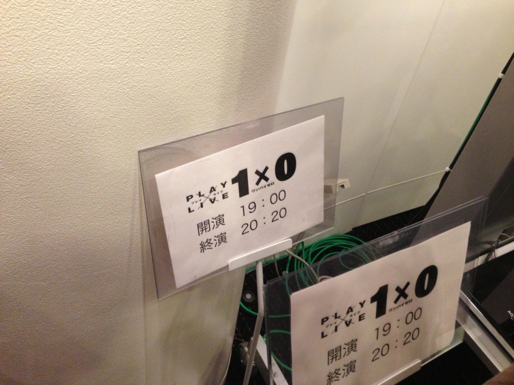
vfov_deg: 42.9
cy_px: 192
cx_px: 257
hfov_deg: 55.4
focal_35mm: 33
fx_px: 490
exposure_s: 1/20
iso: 320
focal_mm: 4.13
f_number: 2.4
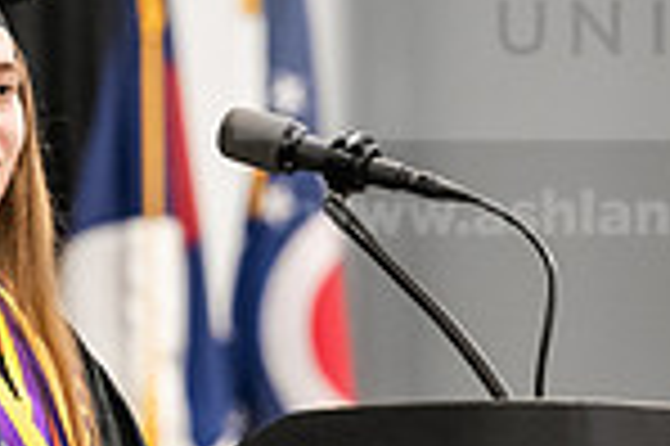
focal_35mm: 741
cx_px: 99
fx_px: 13776
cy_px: 309
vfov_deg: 1.9
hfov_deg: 2.8
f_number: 3.2
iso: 4000
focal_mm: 190
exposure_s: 1/200
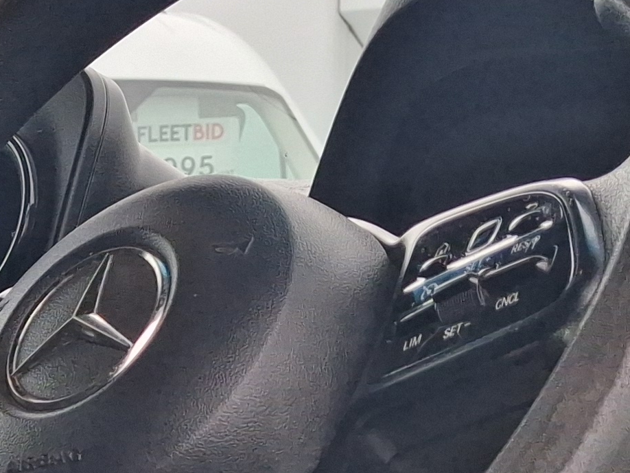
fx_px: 2185
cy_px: 516
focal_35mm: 120
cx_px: -406
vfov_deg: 12.2
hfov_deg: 14.8
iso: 50
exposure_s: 1/100
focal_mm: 4
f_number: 1.8
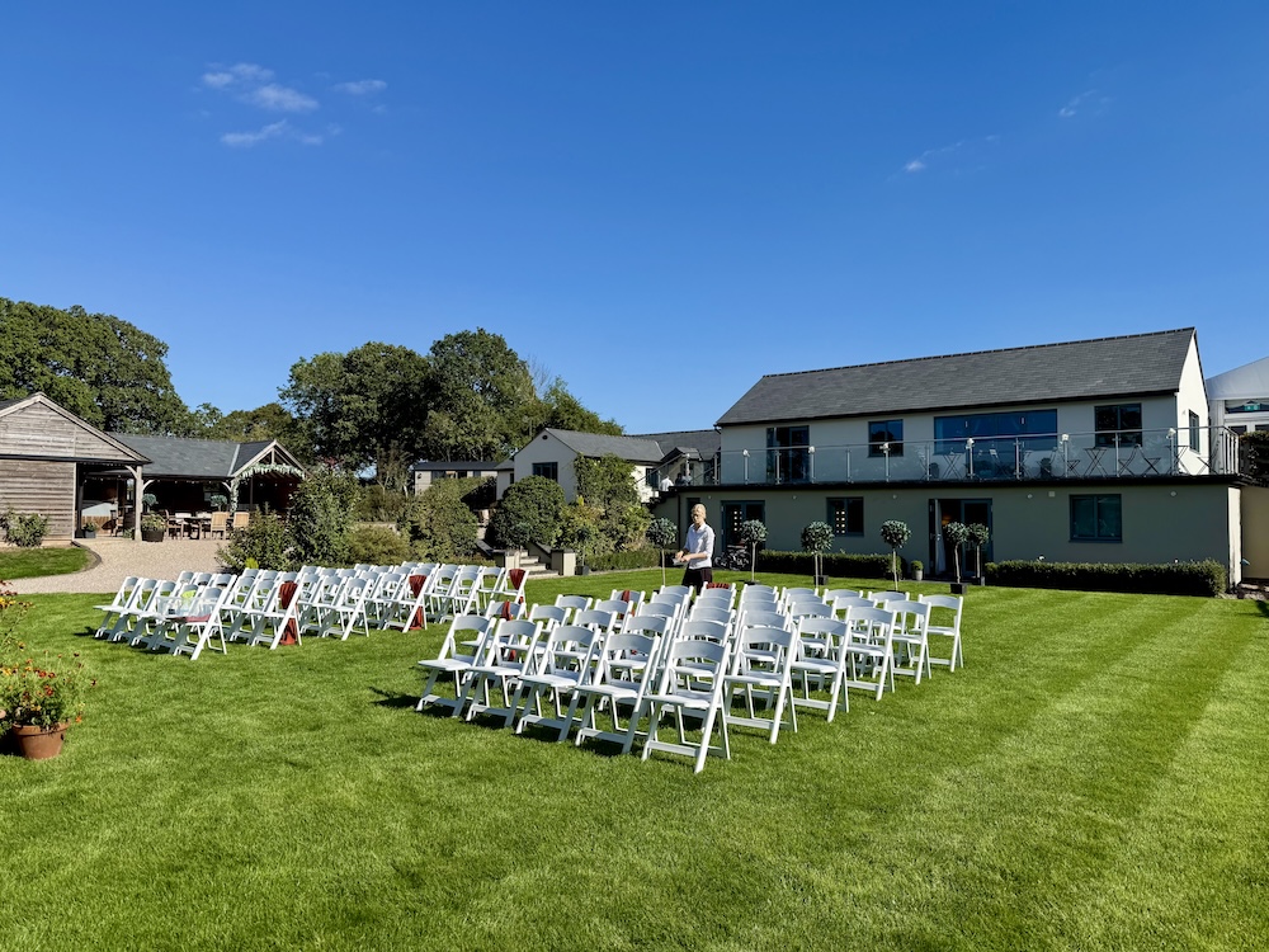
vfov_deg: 56.8
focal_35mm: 24
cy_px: 476
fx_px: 880
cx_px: 634
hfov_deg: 71.6
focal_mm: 6.76
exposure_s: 1/4673
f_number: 1.78
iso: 80
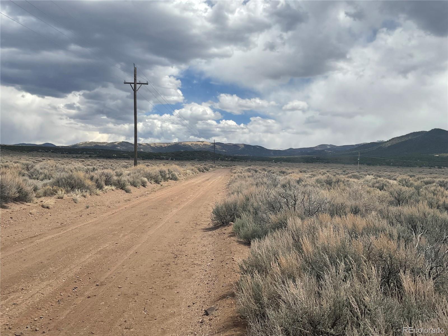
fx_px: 375
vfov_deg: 48.2
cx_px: 224
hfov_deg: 61.7
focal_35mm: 29
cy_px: 168
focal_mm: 3
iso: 16
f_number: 1.8
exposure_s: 1/3125
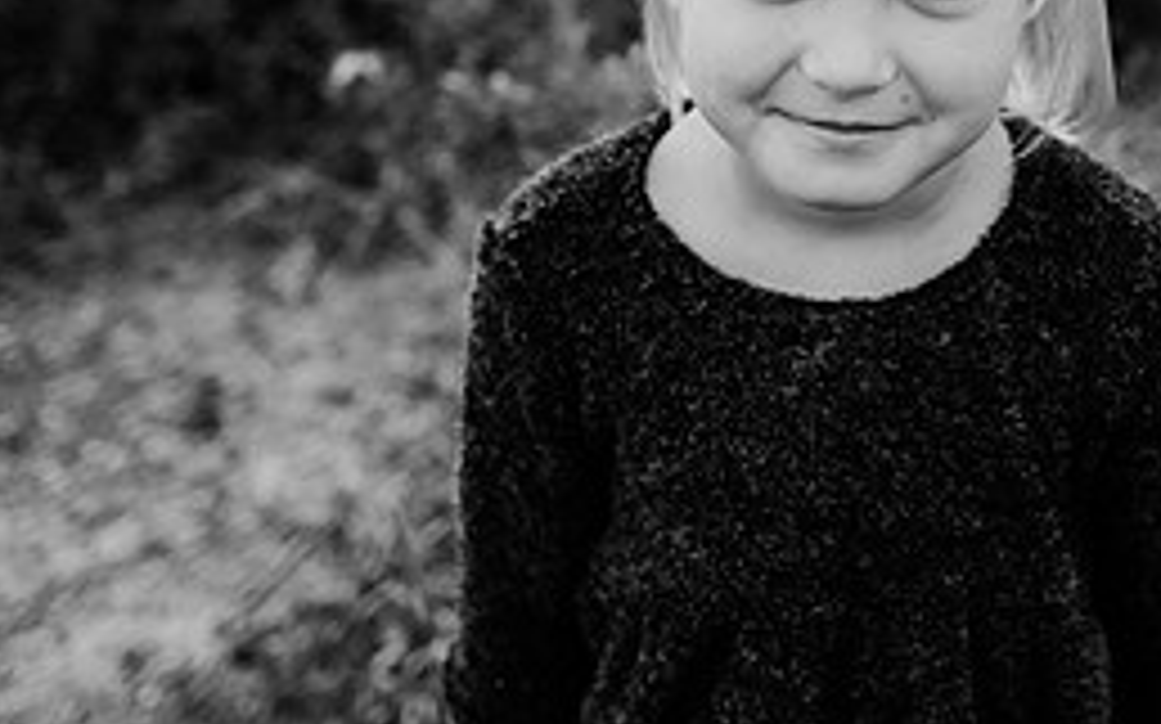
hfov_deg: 35.7
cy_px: -16
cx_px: 922
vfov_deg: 22.5
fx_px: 1739
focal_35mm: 55
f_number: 2.5
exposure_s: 1/800
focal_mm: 24
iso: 200
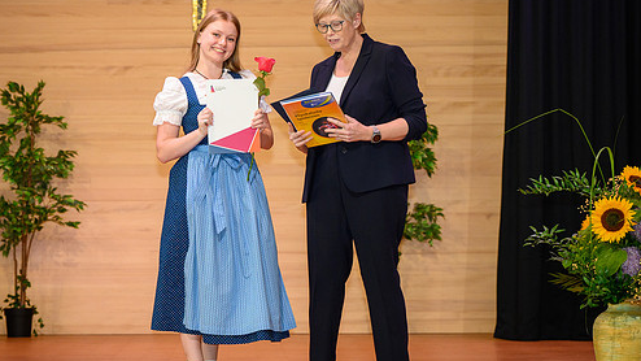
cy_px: 124
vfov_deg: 7.8
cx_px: 233
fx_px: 2635
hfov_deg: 13.9
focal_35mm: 155
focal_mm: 110
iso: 2000
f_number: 5
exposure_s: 1/200
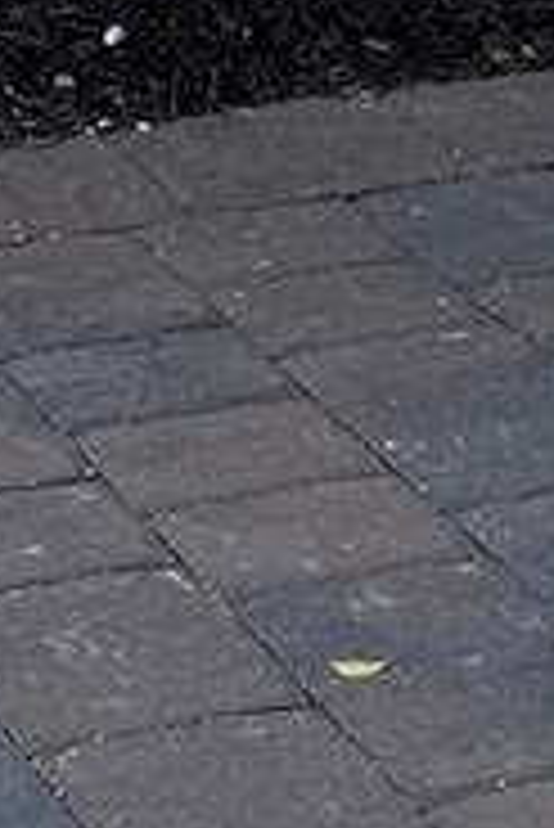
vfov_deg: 10.6
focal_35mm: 163
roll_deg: +0.4
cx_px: -531
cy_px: -1220
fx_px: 3755
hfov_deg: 8.1
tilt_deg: +0.9
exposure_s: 1/2833
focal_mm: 6.76
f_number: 1.78
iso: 80
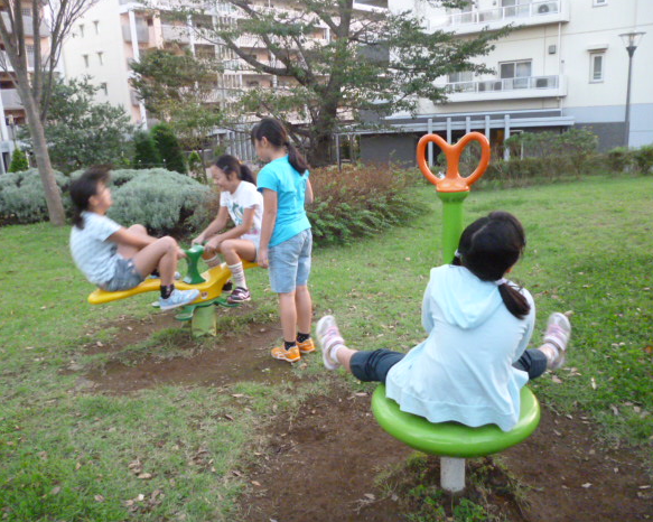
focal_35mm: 30
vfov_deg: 48.5
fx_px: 580
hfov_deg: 58.7
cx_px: 307
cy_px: 263
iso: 800
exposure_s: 1/80
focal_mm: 5
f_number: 3.1
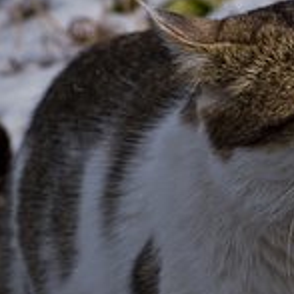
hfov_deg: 5.6
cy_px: 170
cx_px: 414
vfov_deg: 5.6
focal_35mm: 312
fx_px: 2998
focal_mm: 70
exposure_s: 1/800
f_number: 8
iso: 200
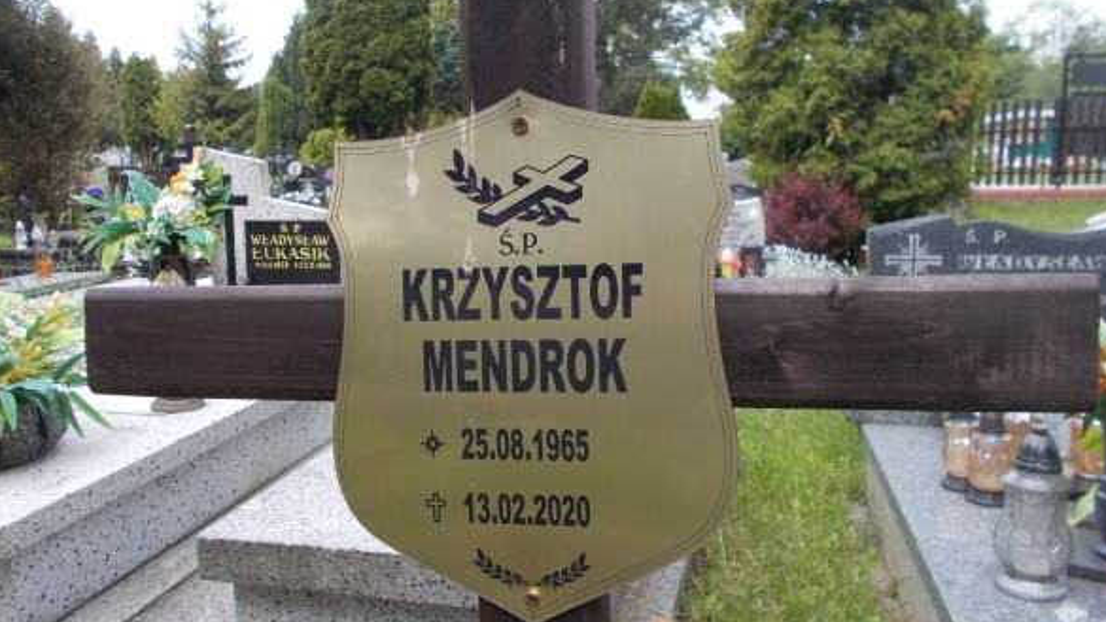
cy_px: 323
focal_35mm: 31
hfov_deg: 62.6
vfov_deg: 37.8
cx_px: 526
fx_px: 909
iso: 80
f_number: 3.2
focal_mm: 4.6
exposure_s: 1/160
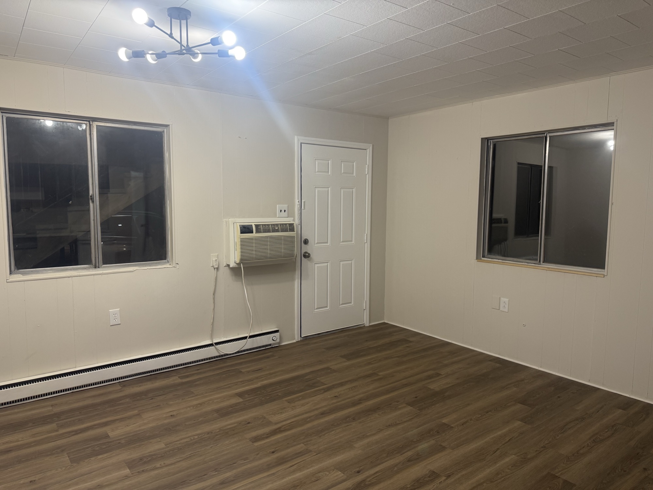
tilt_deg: -5.4
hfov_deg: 71.6
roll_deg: -0.5
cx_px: 326
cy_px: 245
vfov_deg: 56.8
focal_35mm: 24
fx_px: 453
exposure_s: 1/120
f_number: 1.78
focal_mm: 6.76
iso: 100
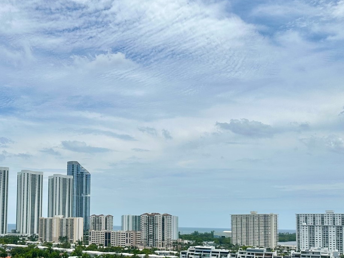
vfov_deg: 33.5
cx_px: 72
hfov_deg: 42.9
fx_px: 417
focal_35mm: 42
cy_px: 199
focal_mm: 6.86
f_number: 1.78
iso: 80
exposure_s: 1/8197
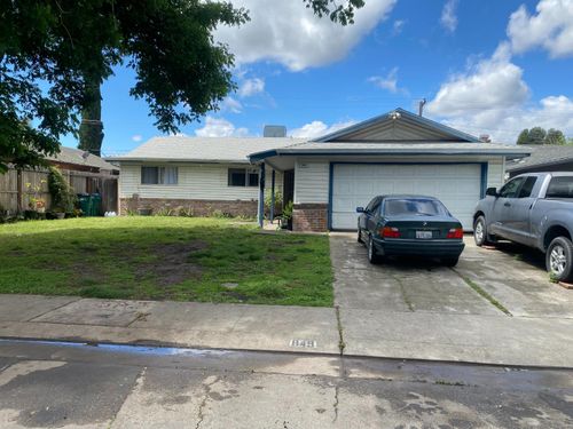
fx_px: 430
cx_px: 286
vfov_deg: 53.1
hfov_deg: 67.3
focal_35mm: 26
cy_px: 214
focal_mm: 4.25
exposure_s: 1/1961
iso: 32
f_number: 1.8
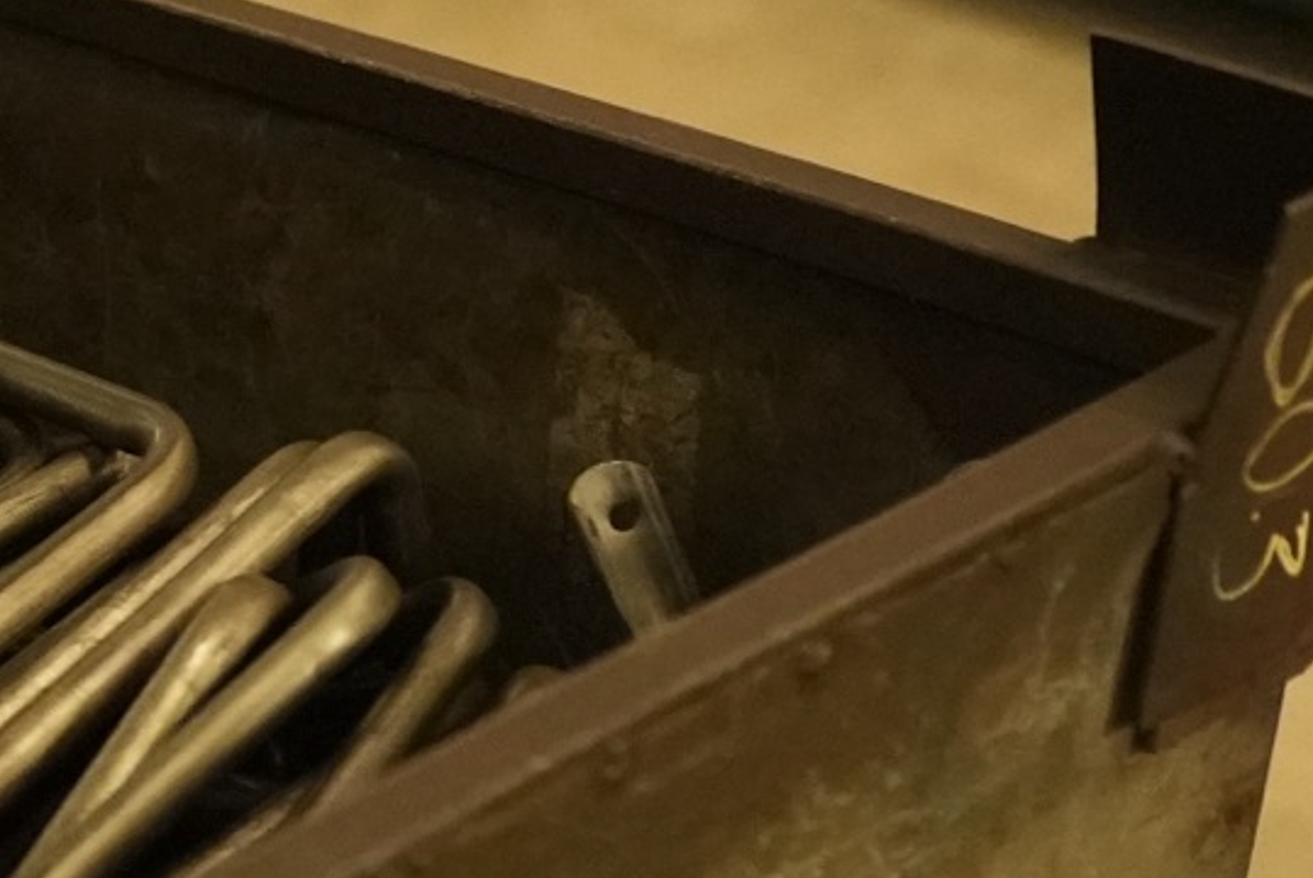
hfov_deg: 13.9
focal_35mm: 130
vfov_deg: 10.6
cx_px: -1074
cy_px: 627
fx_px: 4746
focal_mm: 35
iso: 12800
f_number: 2.2
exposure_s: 1/100
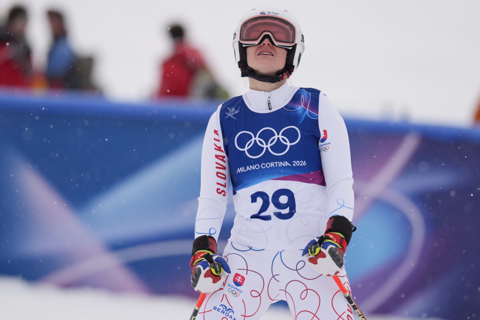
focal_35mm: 400
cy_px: 160
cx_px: 240
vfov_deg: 3.4
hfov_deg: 5.2
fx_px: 5333
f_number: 4
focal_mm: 400
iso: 400
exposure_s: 1/5000
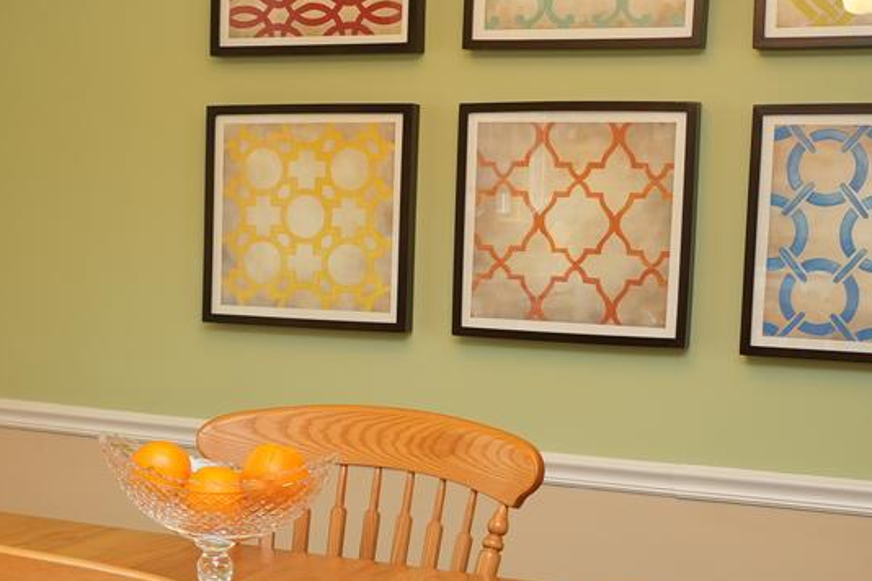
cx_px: 126
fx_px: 1718
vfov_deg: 19.1
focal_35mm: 71
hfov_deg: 27.7
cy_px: 406
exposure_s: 1/60
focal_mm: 18.5
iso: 400
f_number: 2.8
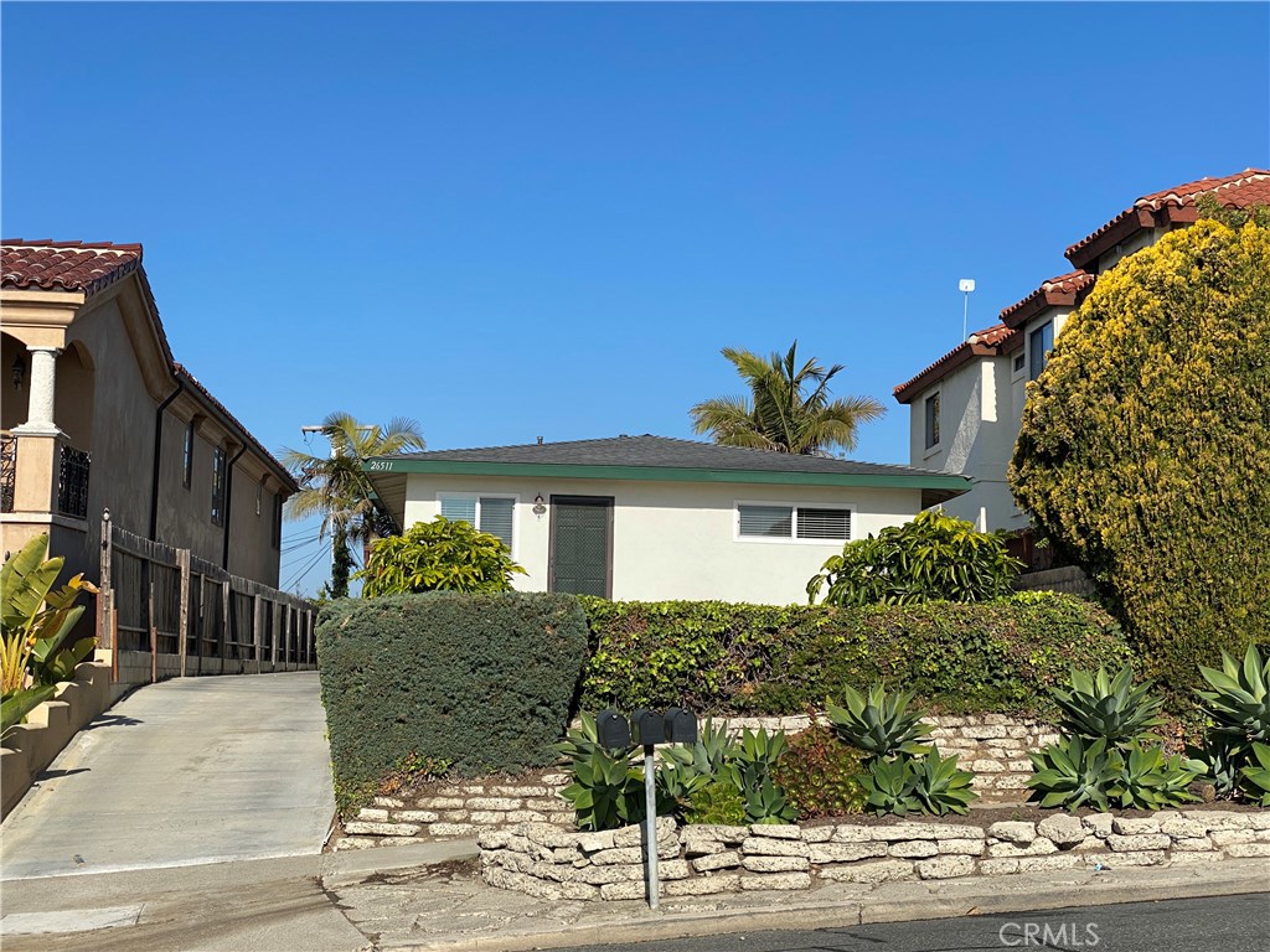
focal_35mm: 52
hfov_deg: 36.8
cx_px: 635
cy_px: 476
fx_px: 1908
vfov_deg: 28.0
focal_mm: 6
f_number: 2
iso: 20
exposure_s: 1/1996
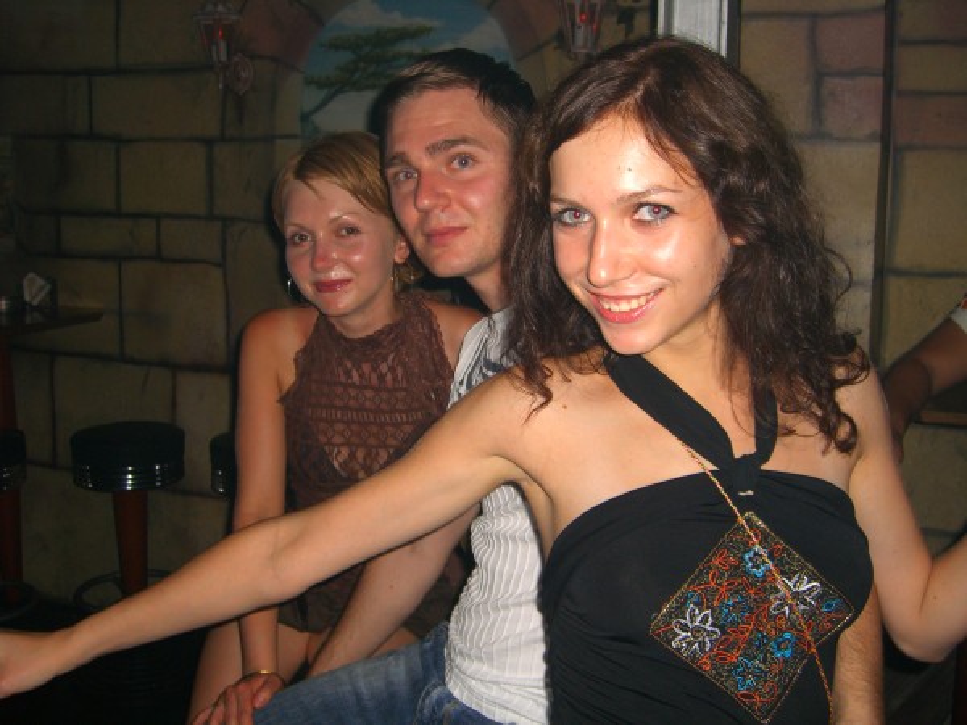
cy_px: 362
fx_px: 1062
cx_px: 484
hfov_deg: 49.0
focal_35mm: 38
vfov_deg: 37.7
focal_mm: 7.9
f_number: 2.8
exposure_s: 1/60
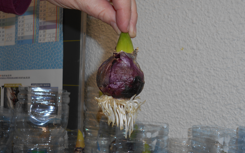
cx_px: 122
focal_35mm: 54
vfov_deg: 24.0
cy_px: 72
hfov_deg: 37.5
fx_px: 361
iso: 80
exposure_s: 1/60
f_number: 4.5
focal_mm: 8.8
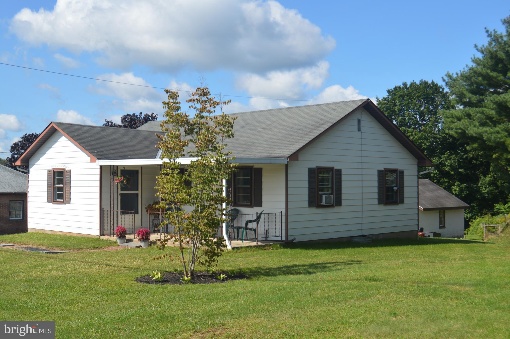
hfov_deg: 42.4
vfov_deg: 28.9
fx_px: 658
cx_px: 255
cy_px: 170
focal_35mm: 46
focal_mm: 31
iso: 100
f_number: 8
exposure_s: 1/250
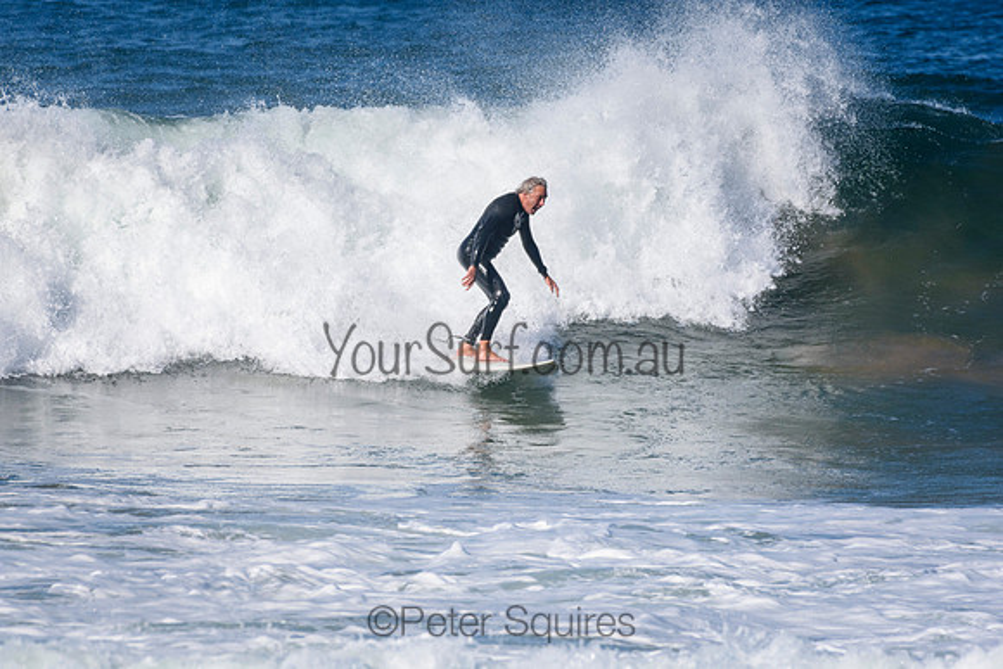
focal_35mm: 750
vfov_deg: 1.8
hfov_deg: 2.7
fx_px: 20903
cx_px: 502
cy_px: 334
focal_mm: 500
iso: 450
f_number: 5.6
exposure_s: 1/4000
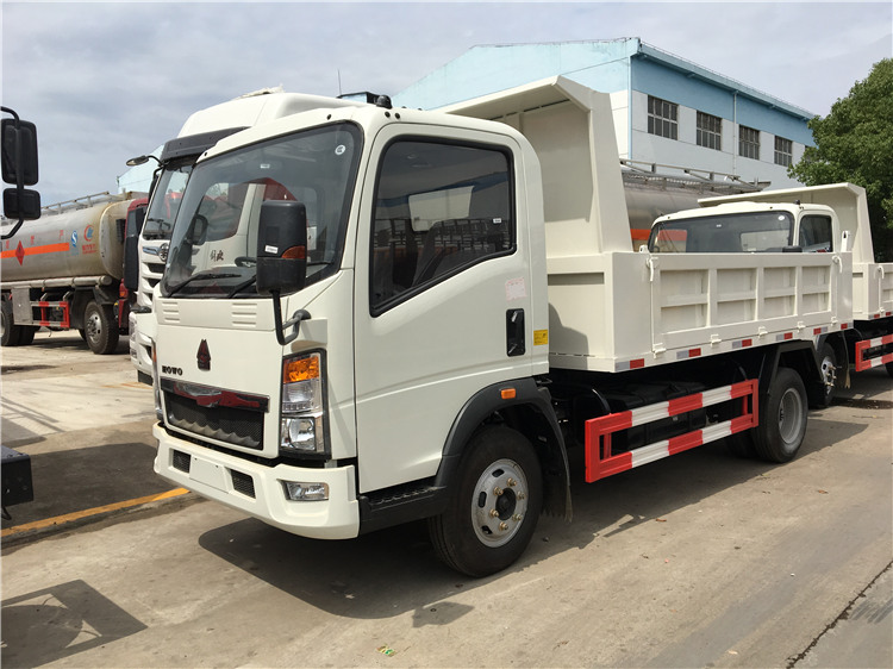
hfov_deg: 61.7
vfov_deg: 48.2
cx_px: 446
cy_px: 334
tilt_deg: -3.8
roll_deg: -0.1
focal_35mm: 29
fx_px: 748
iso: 25
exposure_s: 1/2564
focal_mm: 4.15
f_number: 2.2
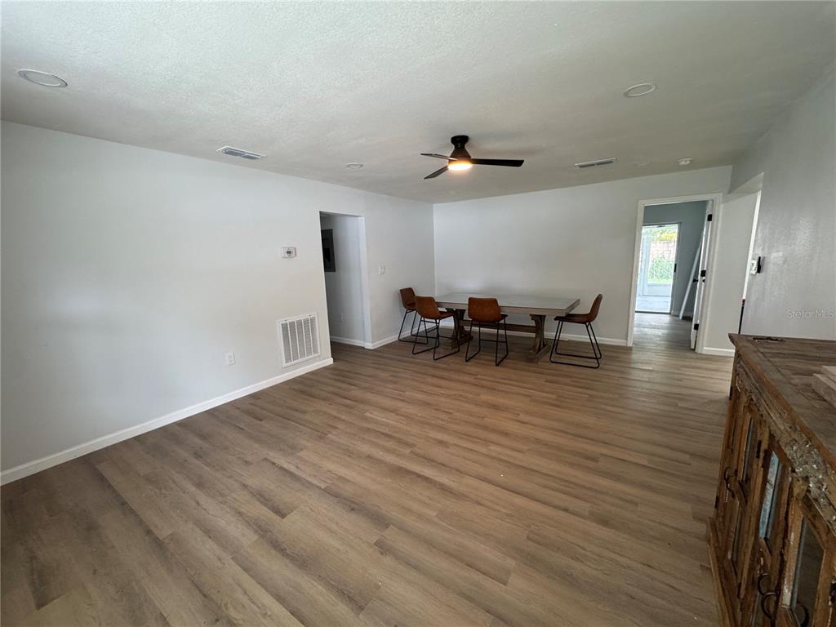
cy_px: 314
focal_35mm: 14
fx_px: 338
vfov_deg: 85.7
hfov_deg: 102.1
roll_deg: +1.9
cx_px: 418
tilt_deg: -9.5
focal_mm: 2.22
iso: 250
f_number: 2.2
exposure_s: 1/60
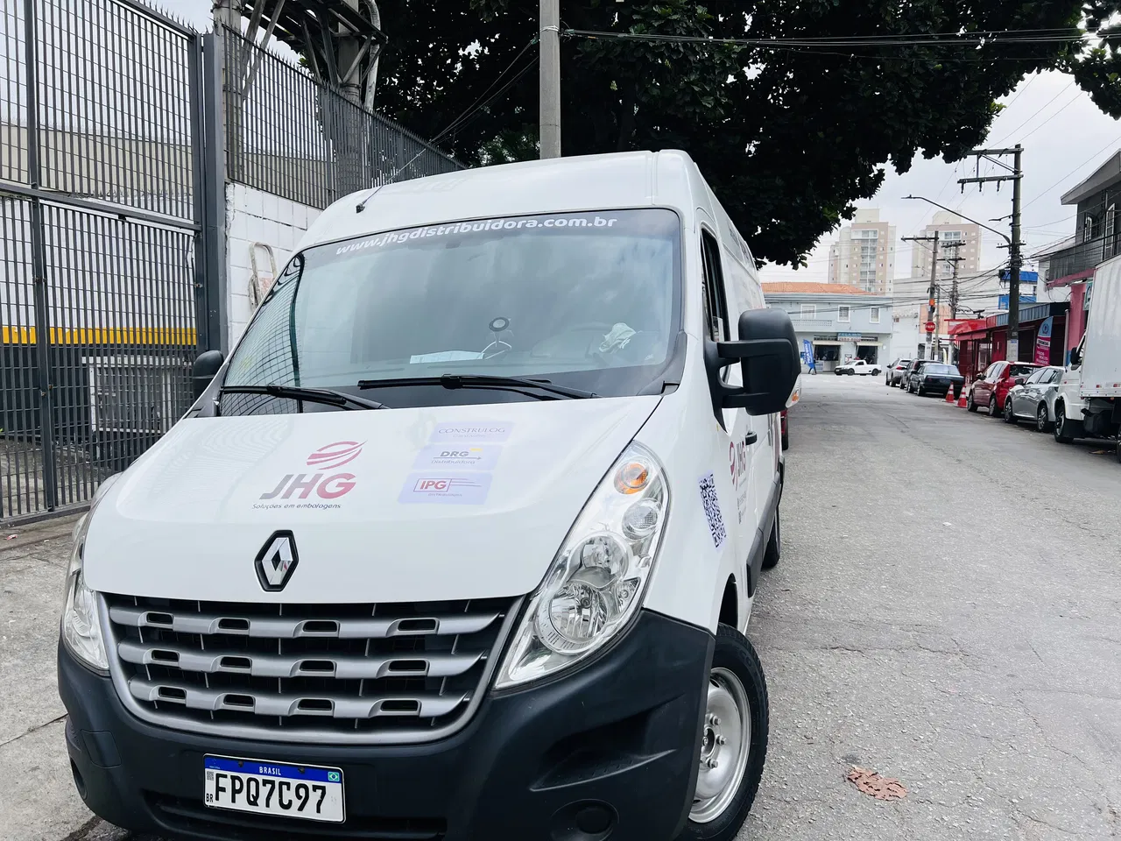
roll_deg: -0.2
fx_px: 842
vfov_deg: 53.1
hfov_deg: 67.3
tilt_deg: -4.0
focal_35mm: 26
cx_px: 560
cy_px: 420
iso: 50
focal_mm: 5.7
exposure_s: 1/1553
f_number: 1.5
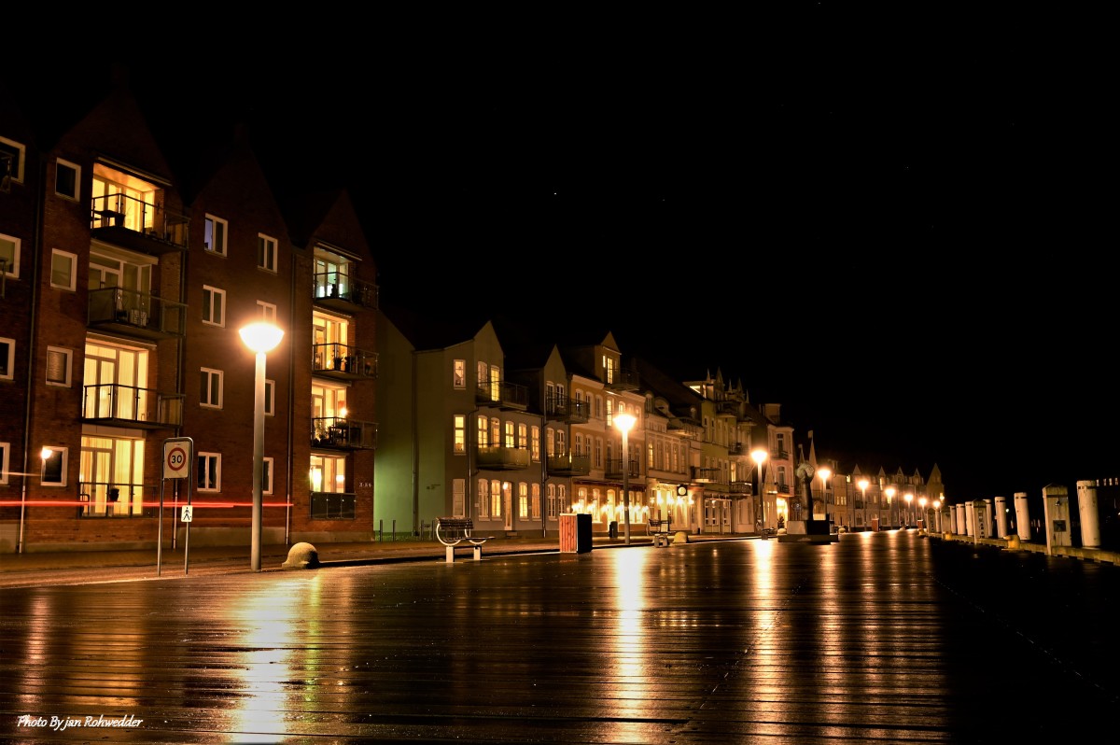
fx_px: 1088
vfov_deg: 37.8
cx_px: 560
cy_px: 372
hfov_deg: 54.5
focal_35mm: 35
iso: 400
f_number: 10
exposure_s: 8
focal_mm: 35
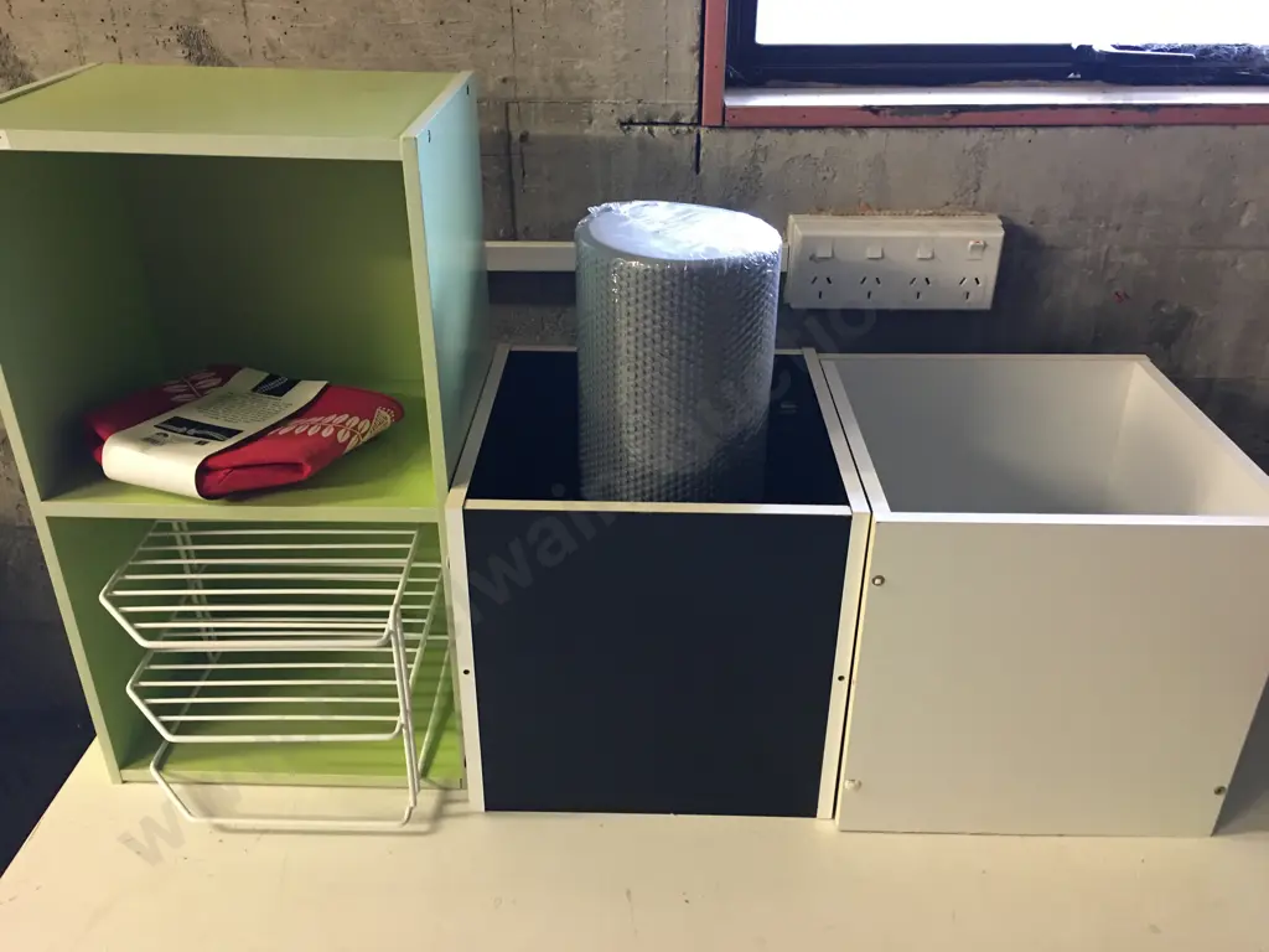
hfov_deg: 61.7
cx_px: 634
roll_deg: -1.4
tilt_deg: -27.2
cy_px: 476
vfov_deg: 48.2
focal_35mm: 29
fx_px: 1063
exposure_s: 1/17
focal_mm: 4.15
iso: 100
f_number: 2.2
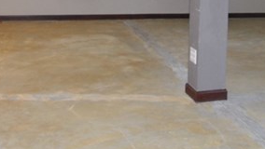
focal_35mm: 60
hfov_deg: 34.9
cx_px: 125
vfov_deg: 18.5
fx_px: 422
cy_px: -53
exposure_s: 1/60
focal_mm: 10
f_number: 4
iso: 200
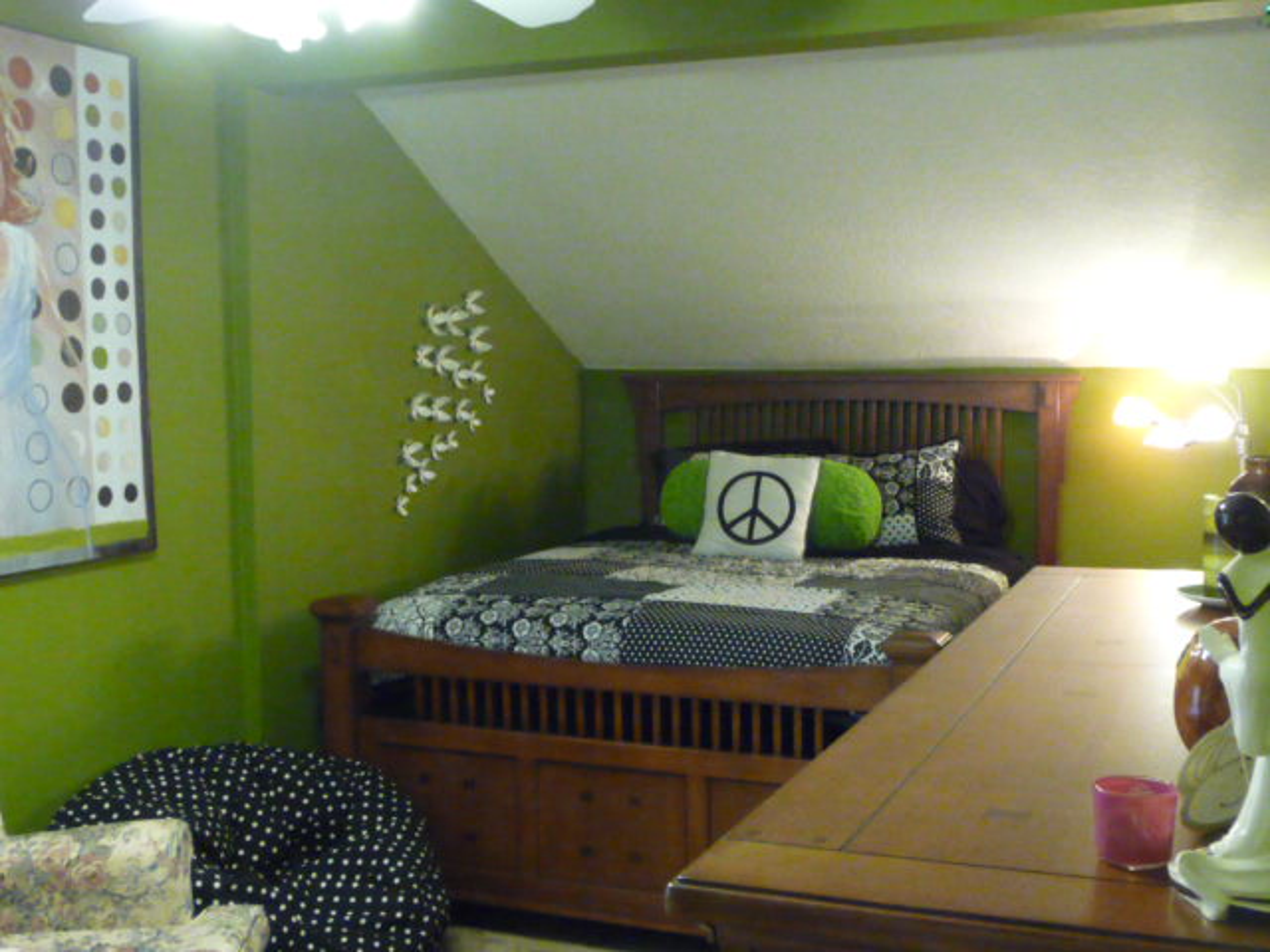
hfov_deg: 46.8
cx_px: 635
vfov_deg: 36.0
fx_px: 1468
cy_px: 476
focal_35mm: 40
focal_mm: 4.7
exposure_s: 1/20
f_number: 3.3
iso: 800
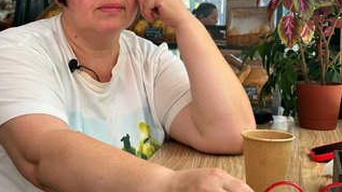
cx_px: 189
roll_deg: -3.0
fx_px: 598
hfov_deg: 31.9
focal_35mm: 66
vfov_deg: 18.1
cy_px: 53
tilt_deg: -3.5
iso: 64
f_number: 1.78
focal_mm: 6.86
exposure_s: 1/191
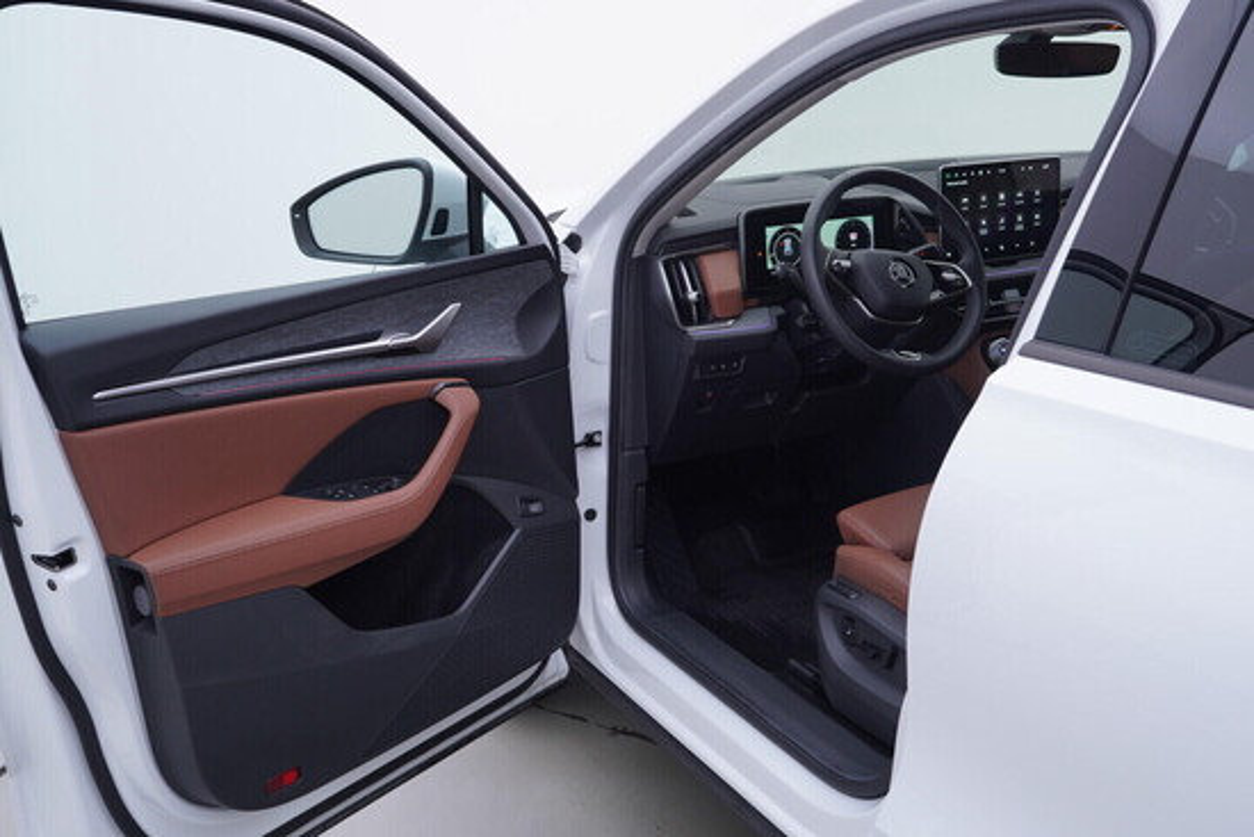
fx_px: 1254
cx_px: 627
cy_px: 418
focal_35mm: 36
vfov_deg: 36.9
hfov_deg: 53.1
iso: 125
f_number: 3.5
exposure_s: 1/60
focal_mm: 24
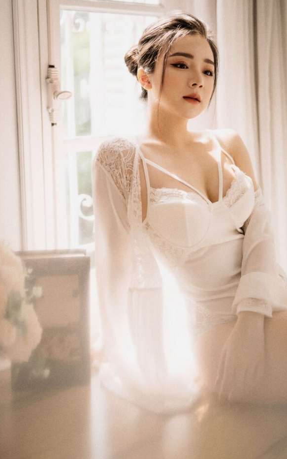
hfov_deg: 24.0
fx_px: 676
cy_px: 234
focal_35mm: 54
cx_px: 151
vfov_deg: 37.5
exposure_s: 1/1000
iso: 125
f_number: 1.4
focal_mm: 50
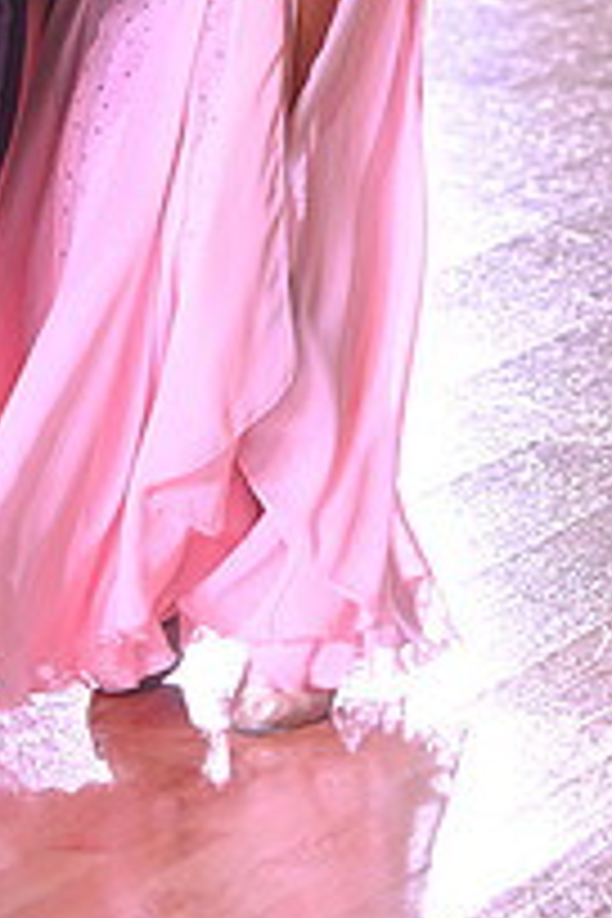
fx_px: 7598
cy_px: -310
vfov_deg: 6.8
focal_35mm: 298
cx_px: 52
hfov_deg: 4.6
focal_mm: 105
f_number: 5
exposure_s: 1/320
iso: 2500
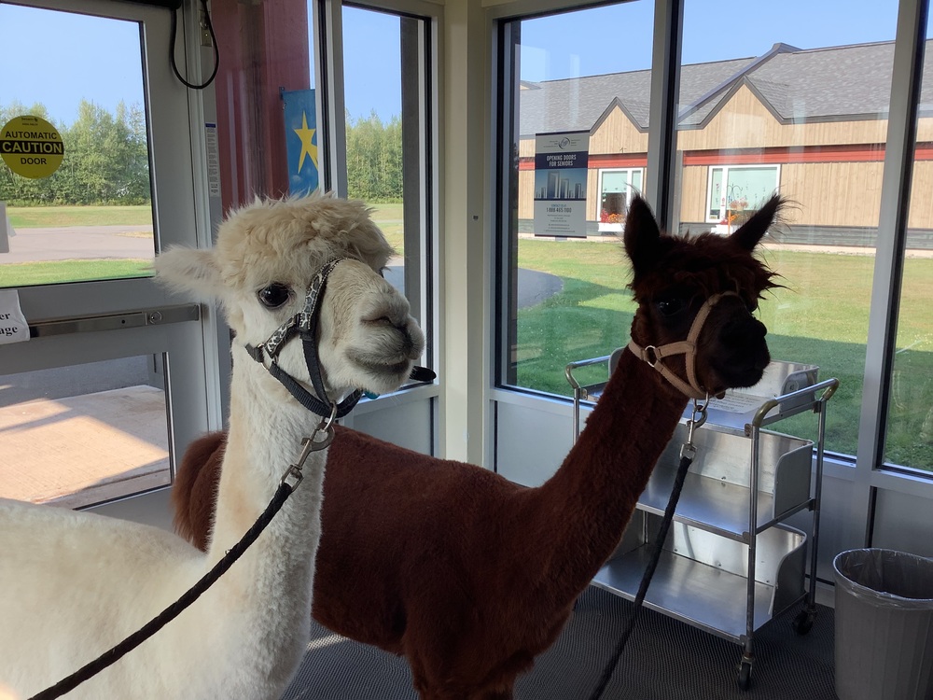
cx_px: 466
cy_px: 350
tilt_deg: -13.4
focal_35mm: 31
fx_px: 836
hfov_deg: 58.4
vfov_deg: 45.4
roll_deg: -0.1
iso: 25
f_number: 2.4
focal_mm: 3.3
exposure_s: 1/129
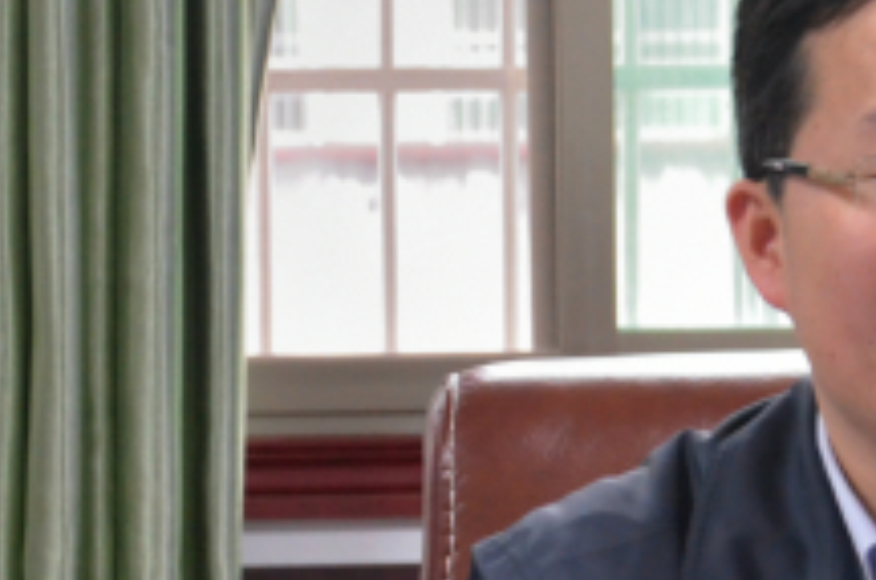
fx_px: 5269
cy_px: 558
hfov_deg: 9.4
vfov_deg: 6.3
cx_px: 973
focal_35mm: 217
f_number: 5.6
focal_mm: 52
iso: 3200
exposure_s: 1/60
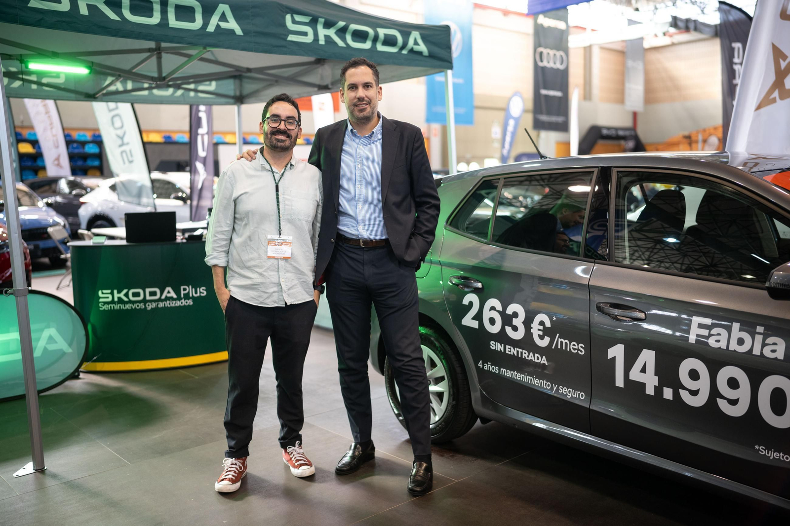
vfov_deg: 37.8
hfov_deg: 54.4
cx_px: 395
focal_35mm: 35
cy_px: 263
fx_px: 768
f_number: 1.4
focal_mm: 35
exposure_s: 1/160
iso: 320
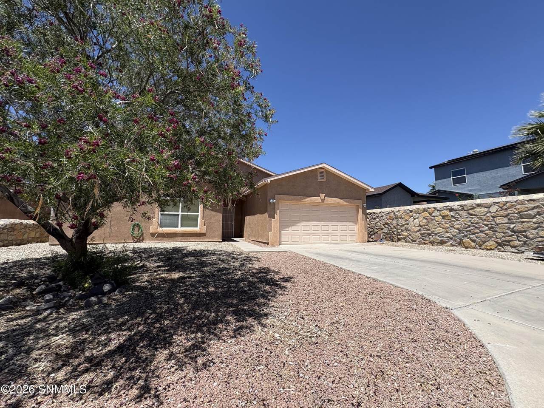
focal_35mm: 14
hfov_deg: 102.1
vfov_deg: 85.7
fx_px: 220
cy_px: 204
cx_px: 272
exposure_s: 1/1976
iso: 40
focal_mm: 2.22
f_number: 2.2
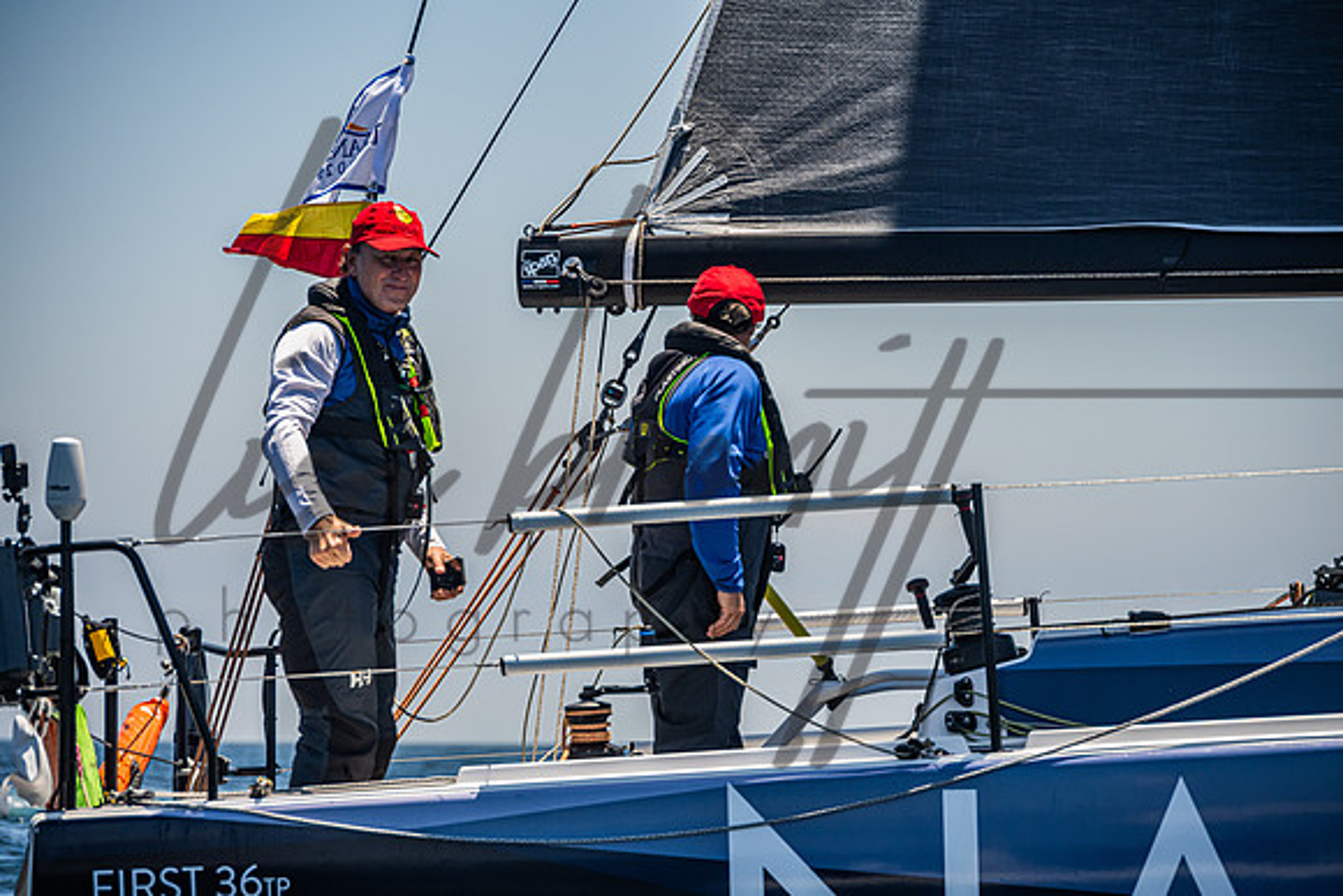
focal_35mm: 230
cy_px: 448
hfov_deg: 8.9
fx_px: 8582
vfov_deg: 6.0
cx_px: 672
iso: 400
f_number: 8
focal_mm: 230
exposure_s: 1/1600
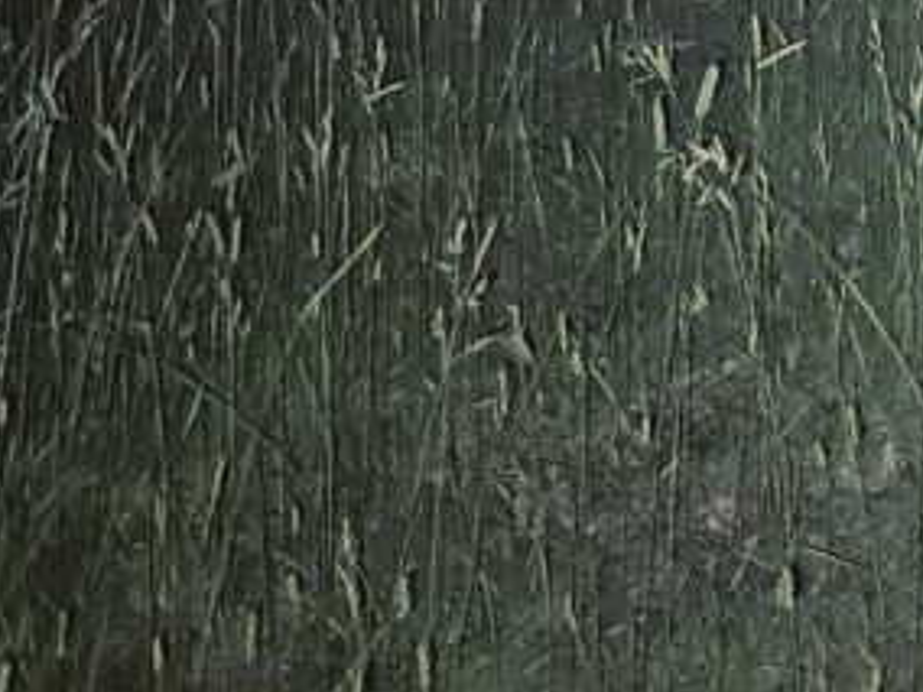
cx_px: 1225
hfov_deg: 21.2
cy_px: -396
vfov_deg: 16.0
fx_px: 2213
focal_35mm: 83
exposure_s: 1/7.3
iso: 1250
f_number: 1.8
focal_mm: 5.4
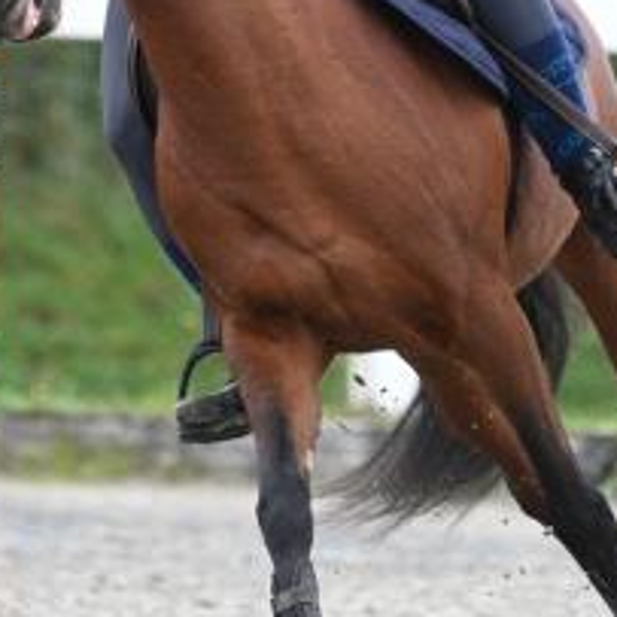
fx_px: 26941
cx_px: 274
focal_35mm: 1336
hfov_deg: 1.3
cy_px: -125
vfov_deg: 1.3
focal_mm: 400
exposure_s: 1/800
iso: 2500
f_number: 5.6
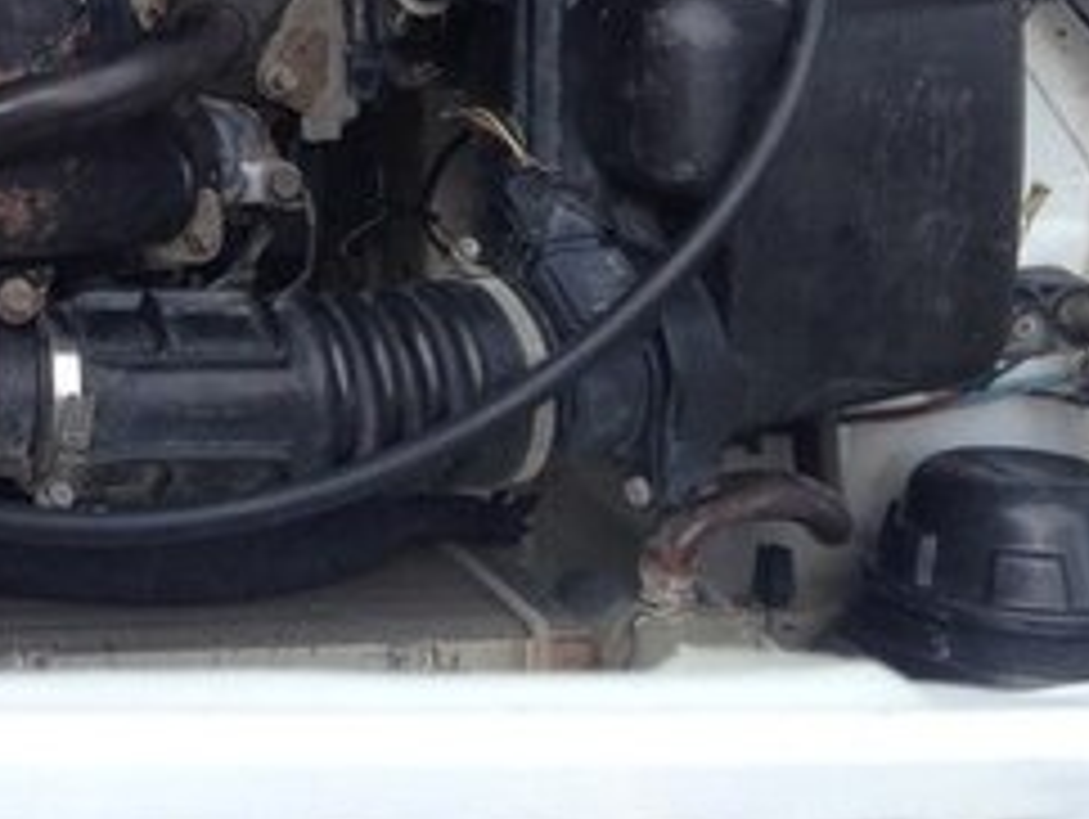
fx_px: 2834
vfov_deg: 15.5
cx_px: -148
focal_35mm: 90
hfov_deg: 20.6
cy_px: -281
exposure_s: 1/165
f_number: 2.4
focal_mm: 4.12
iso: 50
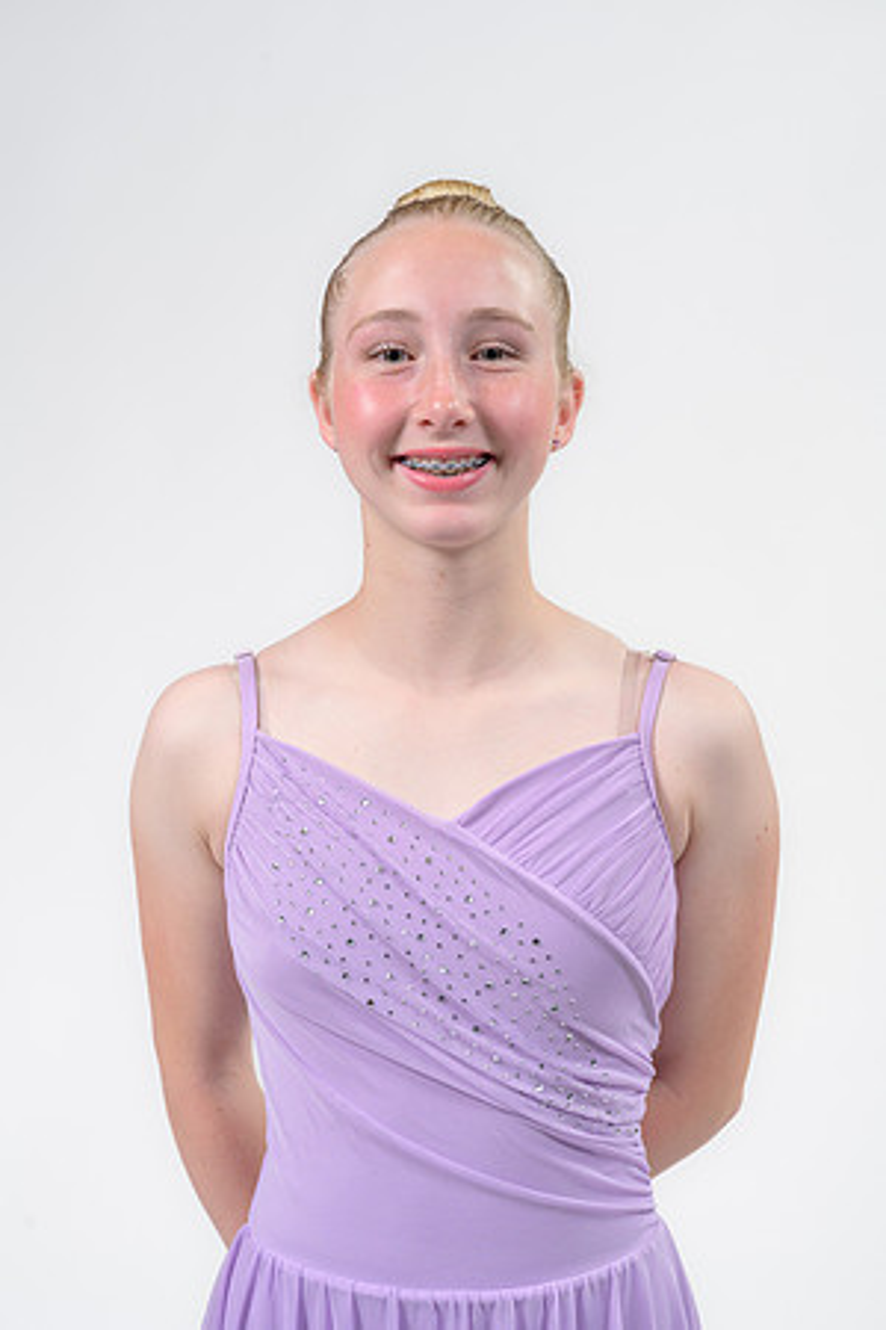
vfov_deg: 32.4
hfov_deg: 21.9
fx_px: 2289
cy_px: 665
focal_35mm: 62
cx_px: 443
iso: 320
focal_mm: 62
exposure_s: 1/125
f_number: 8
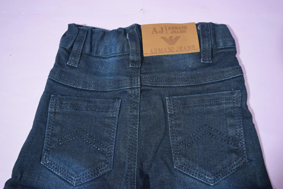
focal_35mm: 36
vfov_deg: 36.9
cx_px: 142
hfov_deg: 53.1
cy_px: 94
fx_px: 283
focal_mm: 24
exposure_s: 1/100
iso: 800
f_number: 5
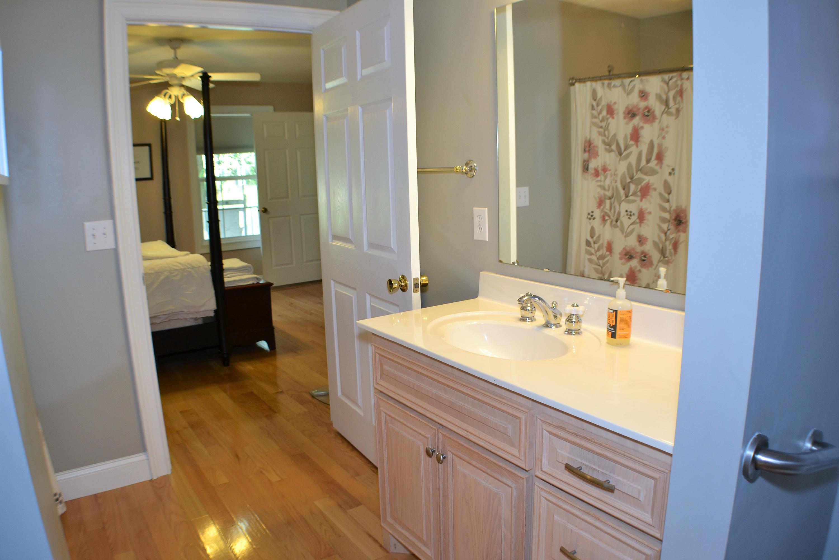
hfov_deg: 57.2
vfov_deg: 40.0
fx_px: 769
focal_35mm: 33
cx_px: 420
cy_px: 280
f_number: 4
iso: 400
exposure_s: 1/60
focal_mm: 22
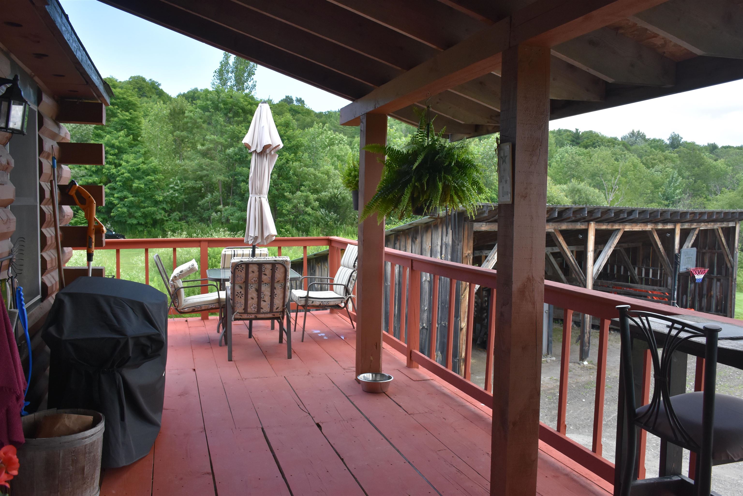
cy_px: 248
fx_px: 681
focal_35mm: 33
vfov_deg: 40.0
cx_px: 372
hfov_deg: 57.2
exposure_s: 1/160
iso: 800
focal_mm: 22
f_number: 6.3
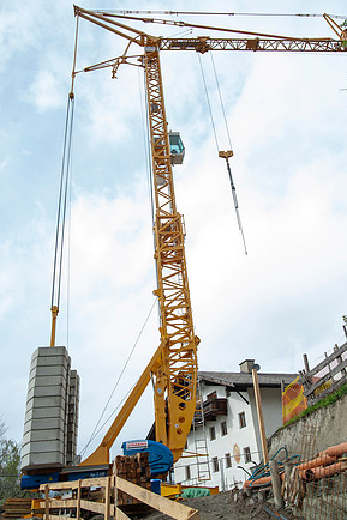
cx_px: 177
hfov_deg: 44.9
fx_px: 420
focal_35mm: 29
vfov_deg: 63.7
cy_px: 259
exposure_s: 1/250
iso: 200
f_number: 8
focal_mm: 28
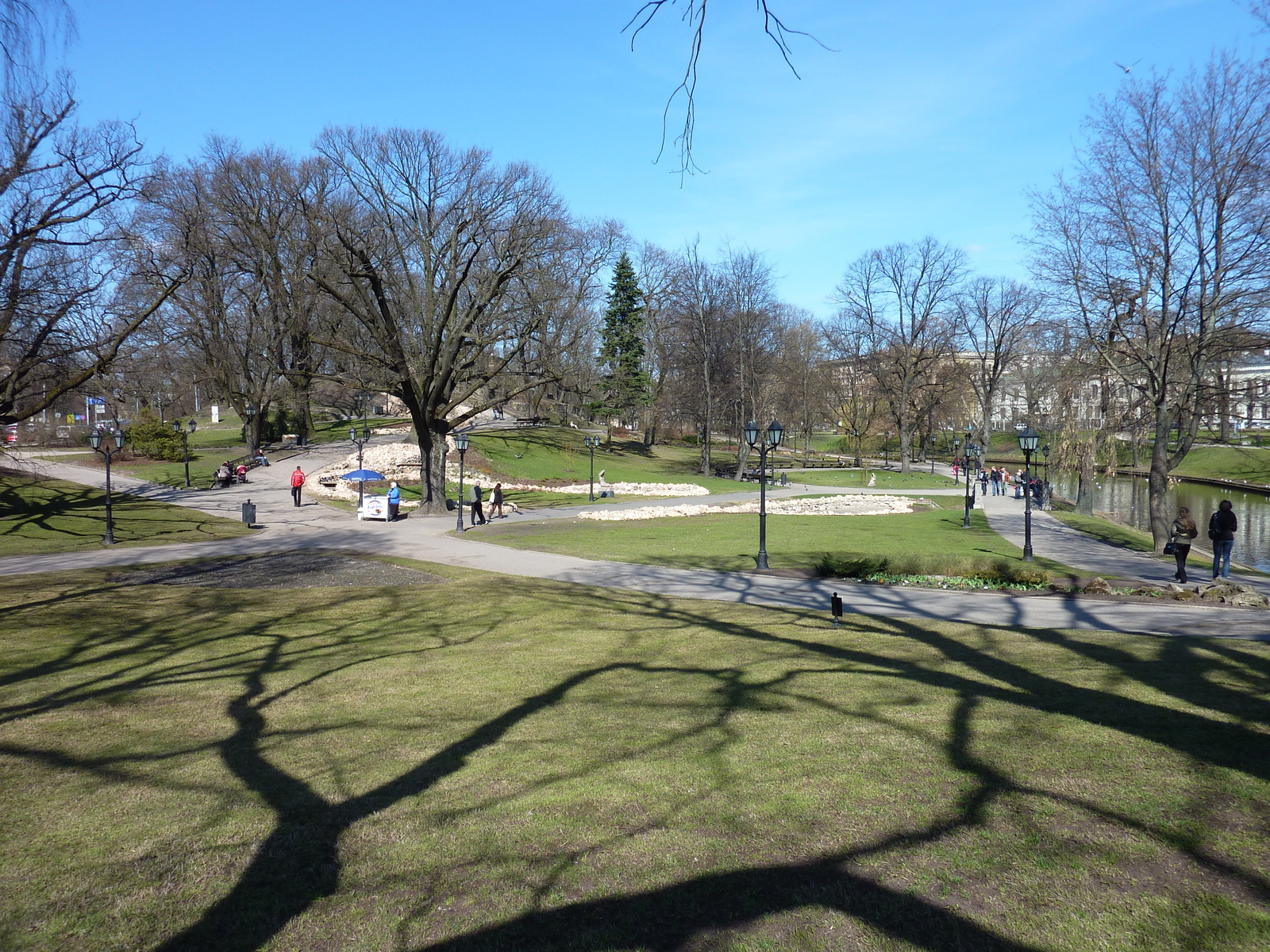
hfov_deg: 69.4
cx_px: 635
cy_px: 476
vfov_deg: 54.9
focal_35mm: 25
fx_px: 917
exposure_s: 1/400
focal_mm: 4.1
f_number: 4
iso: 80
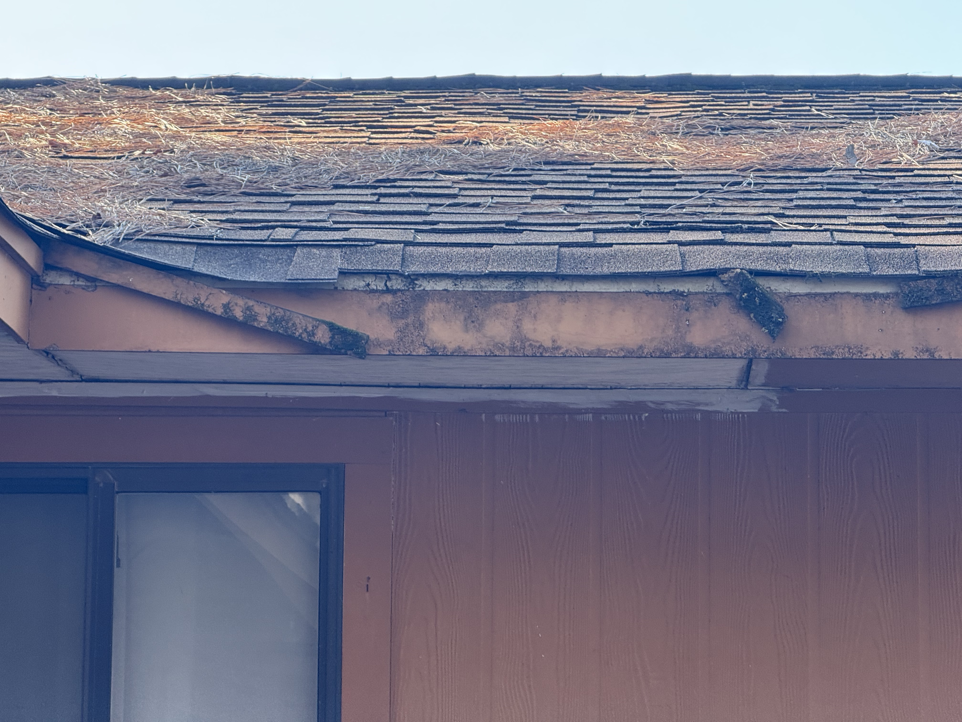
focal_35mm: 120
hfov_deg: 16.4
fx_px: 3335
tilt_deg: +9.1
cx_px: 481
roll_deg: -0.9
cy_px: 361
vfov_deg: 12.3
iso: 64
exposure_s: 1/99
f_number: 2.8
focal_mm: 15.66
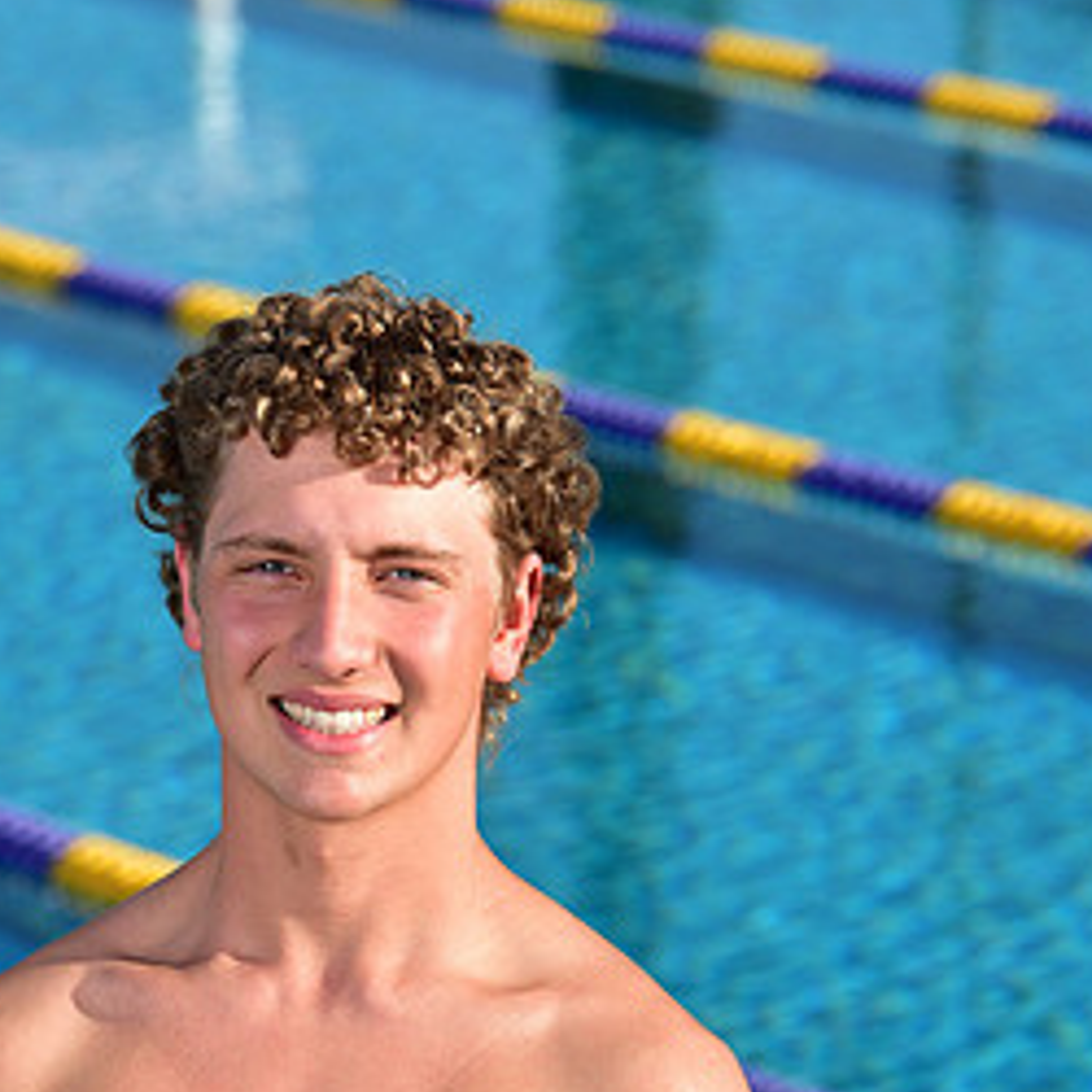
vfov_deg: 6.5
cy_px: 1232
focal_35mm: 266
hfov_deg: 6.6
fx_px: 9494
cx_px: 321
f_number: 6.3
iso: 64
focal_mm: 135
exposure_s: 1/250
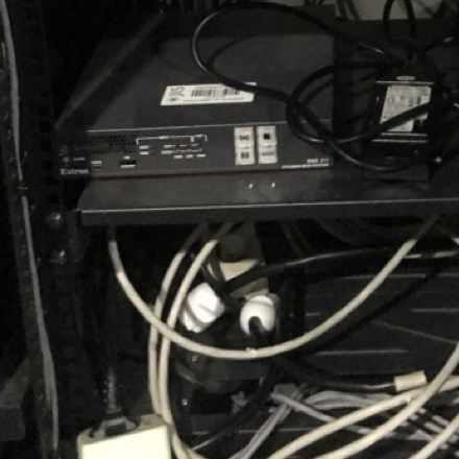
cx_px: 392
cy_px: -135
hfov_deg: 23.5
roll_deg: +1.9
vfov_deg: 21.7
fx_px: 1080
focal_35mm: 72
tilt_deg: -14.4
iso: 160
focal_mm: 3.99
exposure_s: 1/4
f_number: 1.8
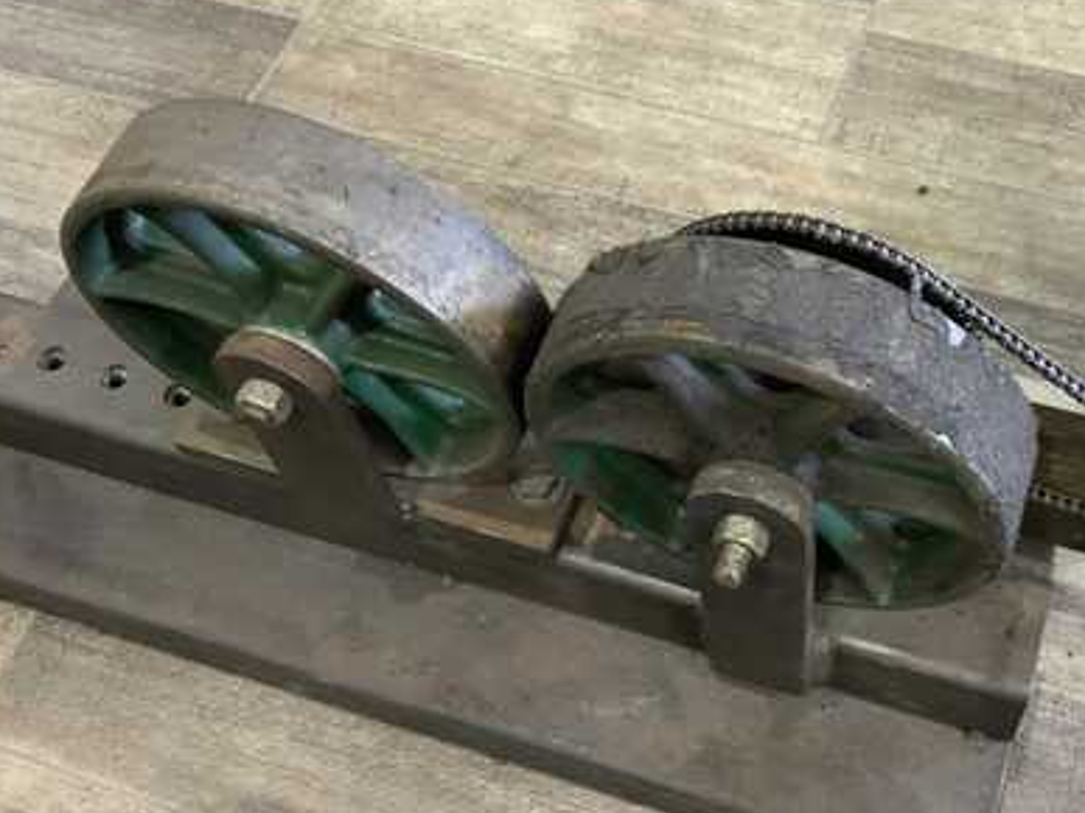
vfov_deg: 32.2
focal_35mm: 45
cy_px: 412
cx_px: 765
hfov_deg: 41.3
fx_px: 1410
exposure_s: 1/60
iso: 160
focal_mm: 3
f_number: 1.8
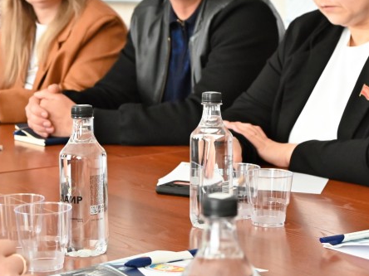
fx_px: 1109
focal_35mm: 104
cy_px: 58
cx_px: 161
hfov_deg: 18.9
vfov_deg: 14.2
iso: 4000
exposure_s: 1/100
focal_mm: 40
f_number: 5.6
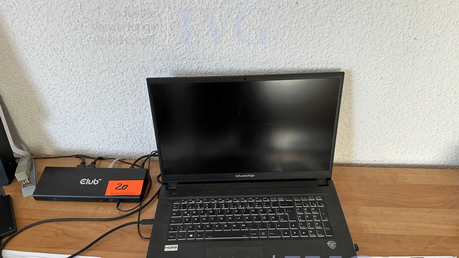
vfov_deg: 42.8
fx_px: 329
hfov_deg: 69.9
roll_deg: +1.8
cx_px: 234
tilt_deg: -40.5
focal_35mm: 27
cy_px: 150
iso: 100
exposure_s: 1/121
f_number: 1.78
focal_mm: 6.86
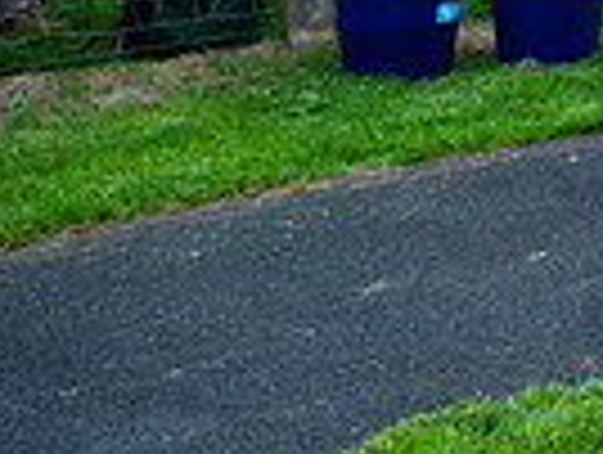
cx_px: 1228
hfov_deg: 12.5
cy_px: -405
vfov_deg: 10.2
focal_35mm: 137
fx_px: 2391
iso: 500
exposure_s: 1/1000
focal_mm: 33
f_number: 4
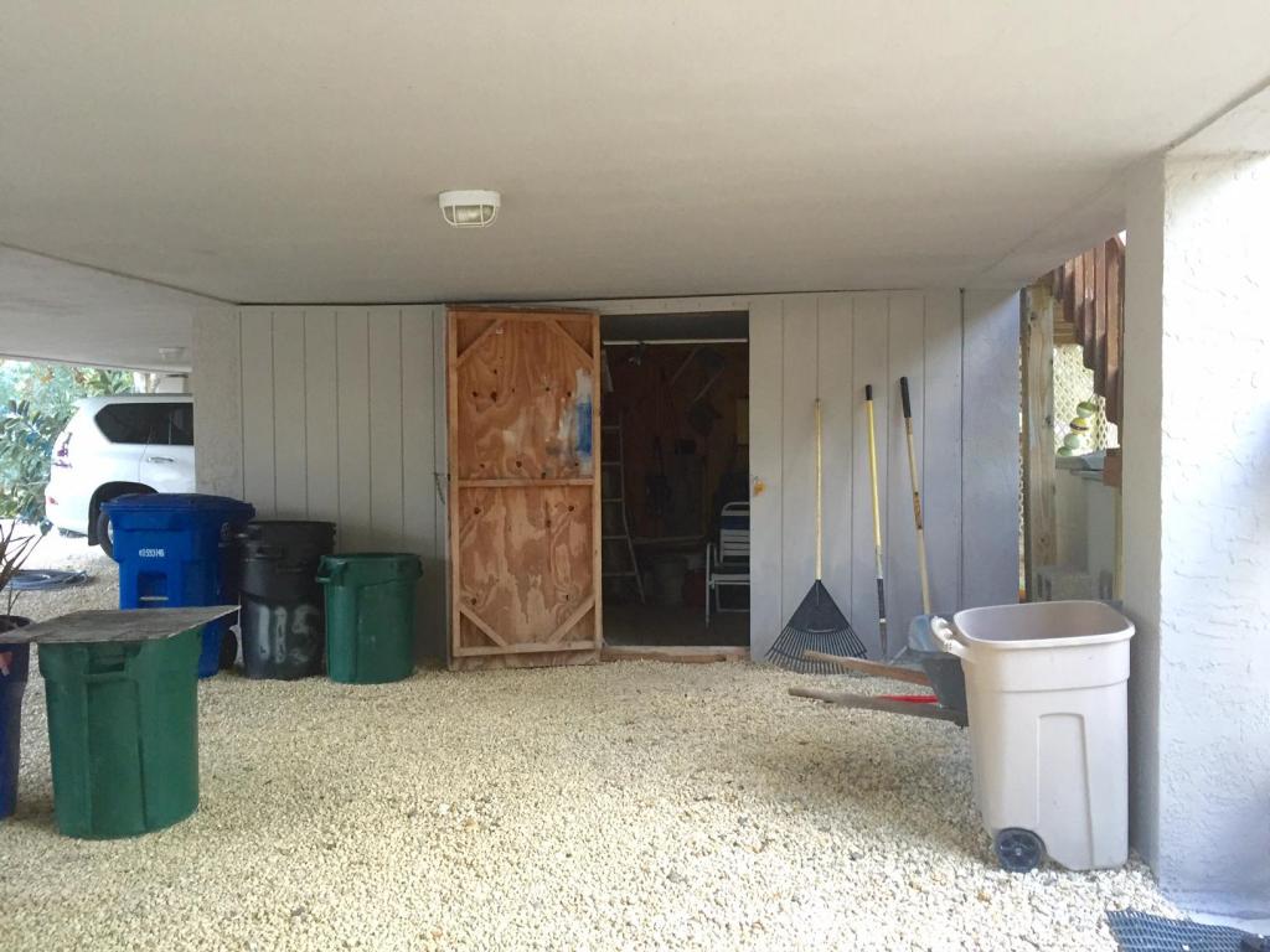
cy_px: 476
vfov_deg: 48.2
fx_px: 1064
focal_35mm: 29
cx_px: 635
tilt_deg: -0.7
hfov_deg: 61.7
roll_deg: -1.9
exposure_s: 1/30
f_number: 2.2
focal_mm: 4.15
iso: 50
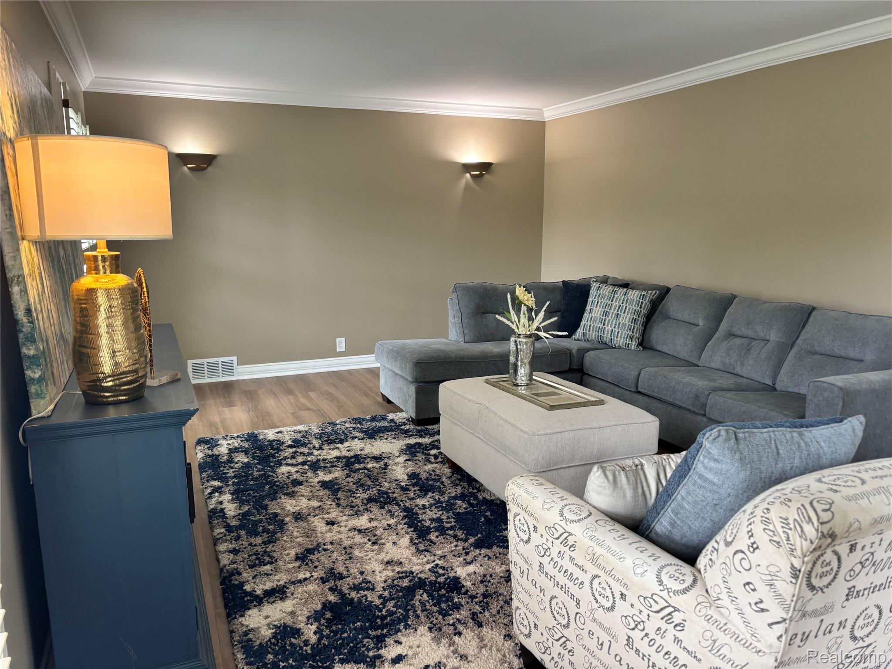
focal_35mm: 26
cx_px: 446
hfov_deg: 67.3
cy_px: 334
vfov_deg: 53.1
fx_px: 670
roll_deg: -0.6
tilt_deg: -10.7
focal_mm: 5.96
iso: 100
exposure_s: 1/60
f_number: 1.6
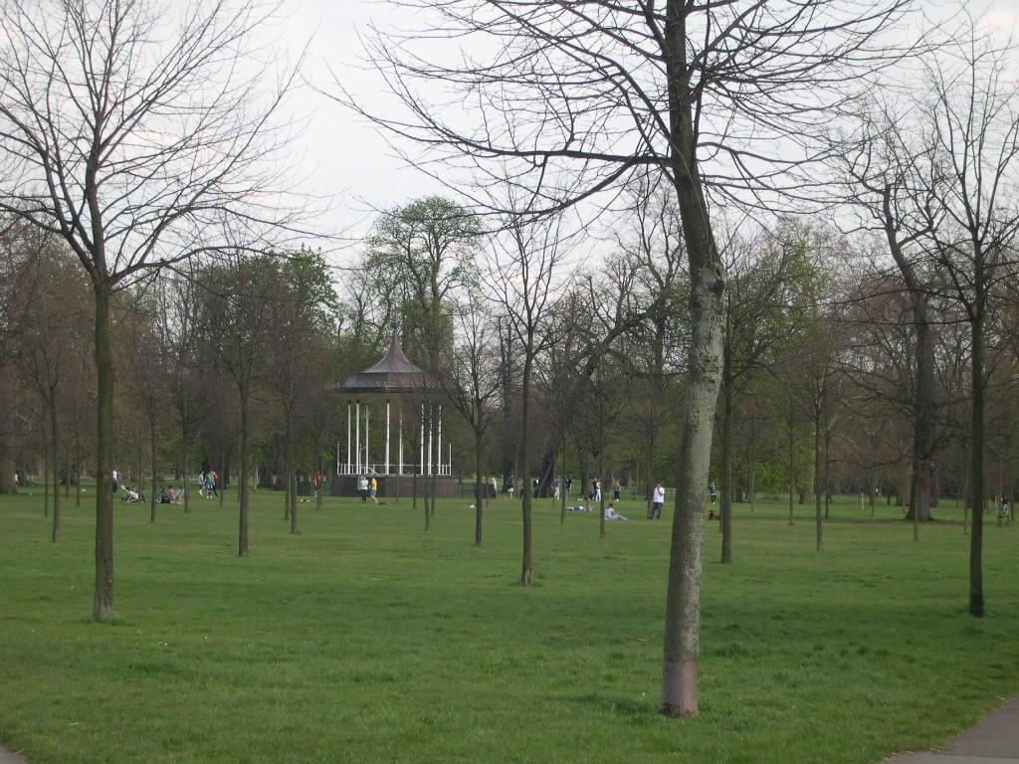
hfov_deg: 22.5
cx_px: 510
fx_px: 2561
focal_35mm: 87
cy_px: 382
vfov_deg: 17.0
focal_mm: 18.4
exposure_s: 1/268
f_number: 4.4
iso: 100
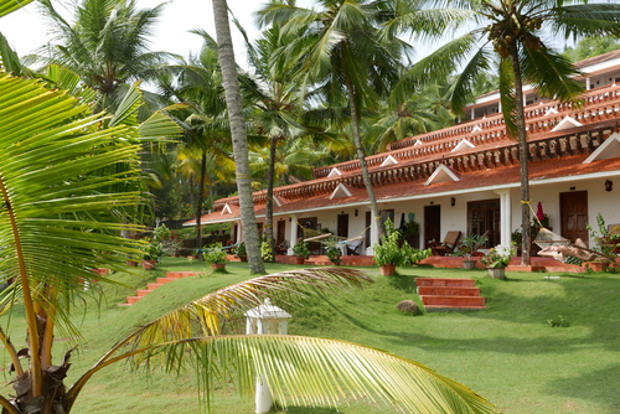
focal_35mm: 30
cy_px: 207
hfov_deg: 61.9
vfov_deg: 43.7
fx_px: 517
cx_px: 310
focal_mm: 13.4
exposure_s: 1/400
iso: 200
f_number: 5.6
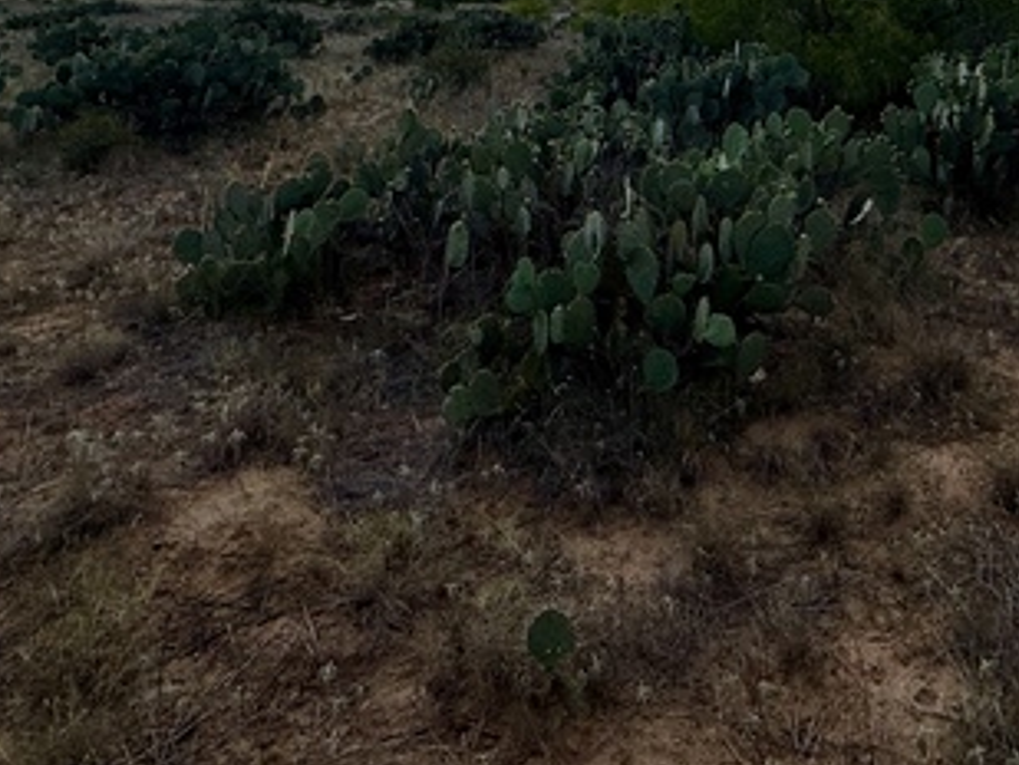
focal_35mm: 29
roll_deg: -1.1
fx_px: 854
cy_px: 40
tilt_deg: -0.4
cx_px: 689
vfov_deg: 43.0
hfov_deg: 60.0
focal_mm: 2.22
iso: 50
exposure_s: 1/6173
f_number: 2.2
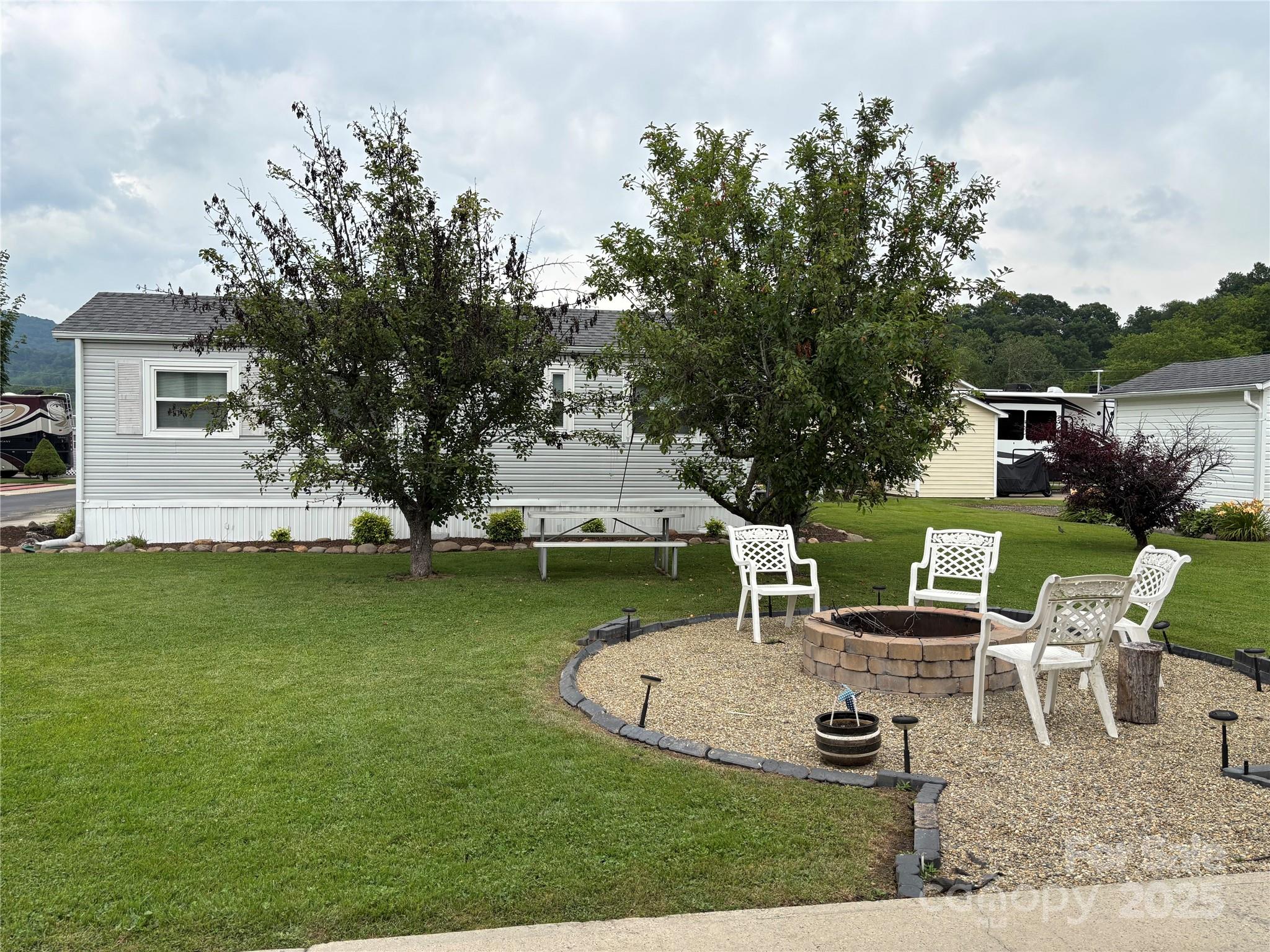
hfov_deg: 67.3
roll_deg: -0.7
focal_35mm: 26
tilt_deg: -2.3
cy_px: 476
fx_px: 954
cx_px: 635
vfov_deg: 53.1
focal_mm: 5.96
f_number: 1.6
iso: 50
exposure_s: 1/927
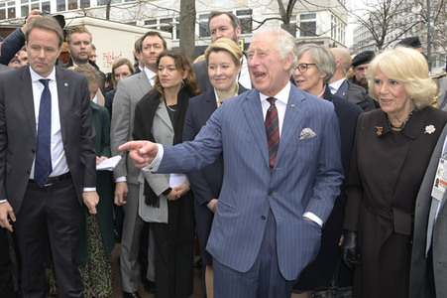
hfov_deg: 67.4
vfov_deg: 47.9
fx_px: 335
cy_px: 149
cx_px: 224
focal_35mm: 27
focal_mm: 27
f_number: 10
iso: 1250
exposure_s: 1/250
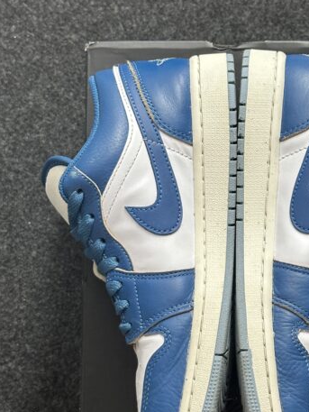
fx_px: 999
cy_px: 247
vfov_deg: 23.2
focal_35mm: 84
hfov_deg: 17.5
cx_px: 237
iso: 200
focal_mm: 6.86
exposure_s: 1/36
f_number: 1.78
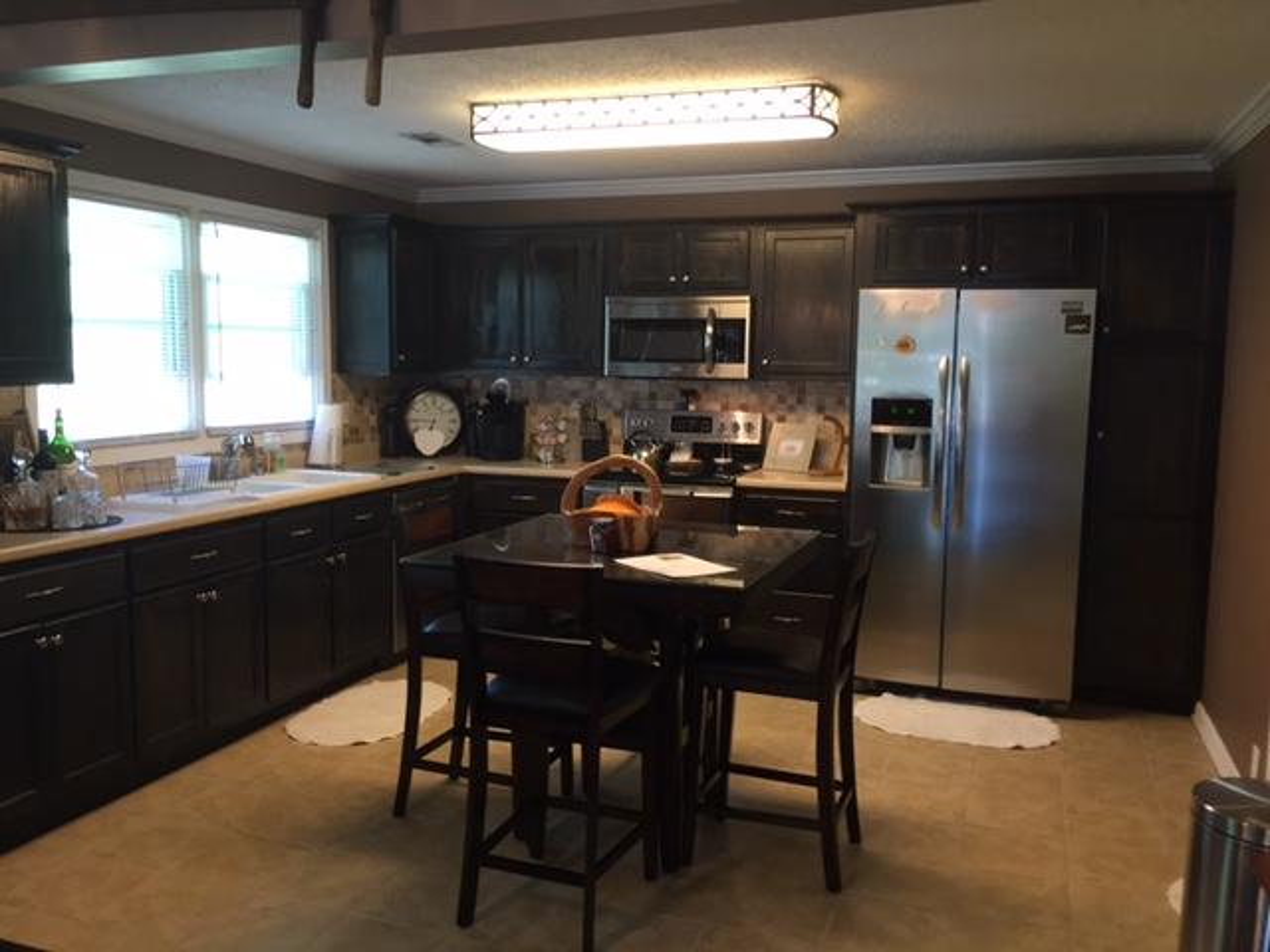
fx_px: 1064
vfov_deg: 48.2
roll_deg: -1.4
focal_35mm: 29
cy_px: 476
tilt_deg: -6.0
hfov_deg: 61.7
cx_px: 635
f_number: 2.2
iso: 100
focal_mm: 4.15
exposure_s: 1/30
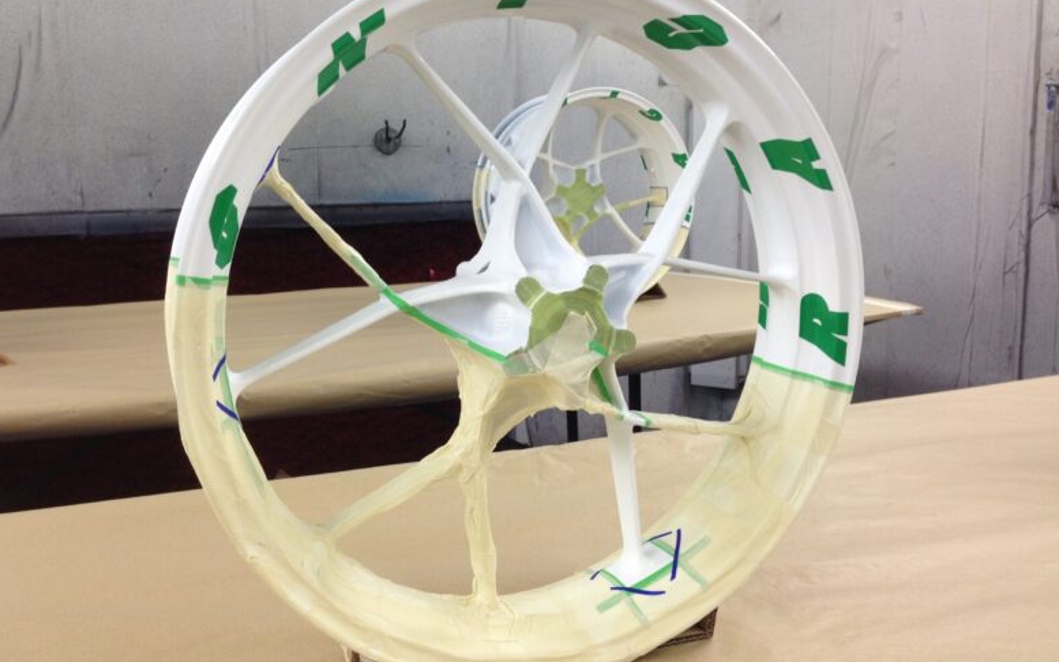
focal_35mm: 36
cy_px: 324
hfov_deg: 54.0
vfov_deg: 35.4
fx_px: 1039
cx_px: 527
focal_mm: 4.13
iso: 64
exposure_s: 1/60
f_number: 2.4
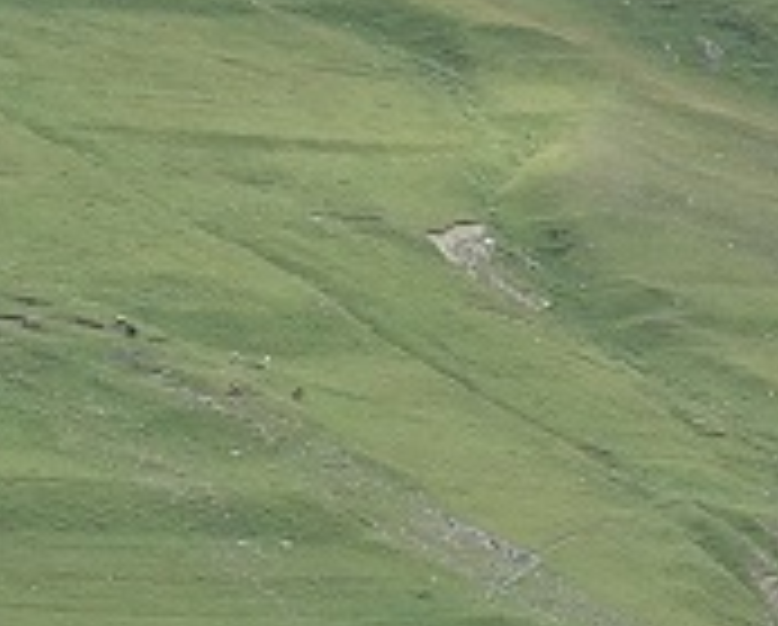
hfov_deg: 3.7
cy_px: 1792
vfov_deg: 3.0
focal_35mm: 518
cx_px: 1938
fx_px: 11948
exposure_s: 1/250
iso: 125
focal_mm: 25.61
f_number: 5.6
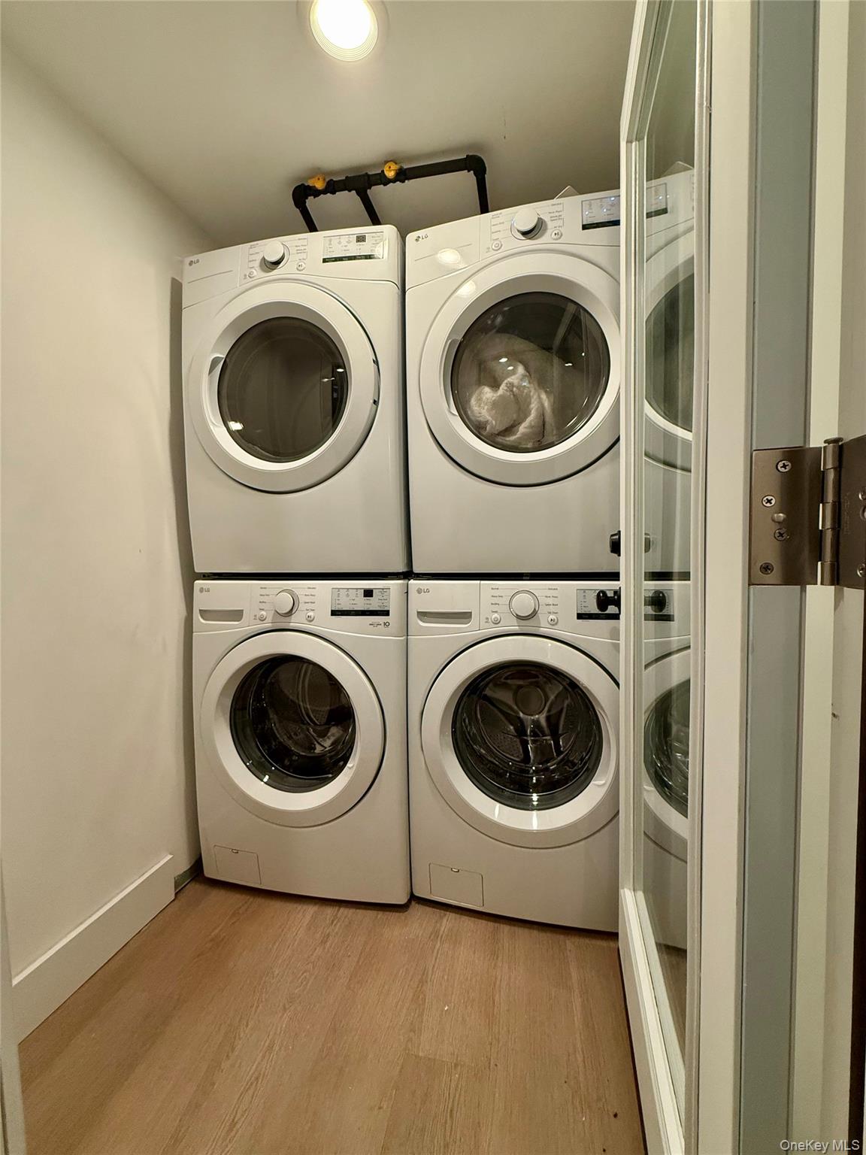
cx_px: 433
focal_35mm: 14
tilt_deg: -3.1
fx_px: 467
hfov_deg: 85.7
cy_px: 578
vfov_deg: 102.1
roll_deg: +1.0
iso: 320
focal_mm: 2.22
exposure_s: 1/120
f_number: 2.2
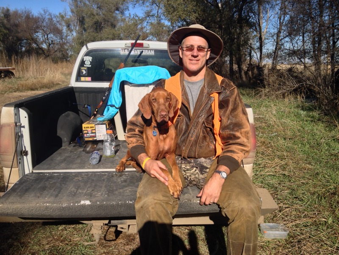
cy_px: 128
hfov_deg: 52.6
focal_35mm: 35
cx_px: 170
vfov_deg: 40.7
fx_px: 343
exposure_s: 1/1727
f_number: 2.4
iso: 50
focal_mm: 4.28
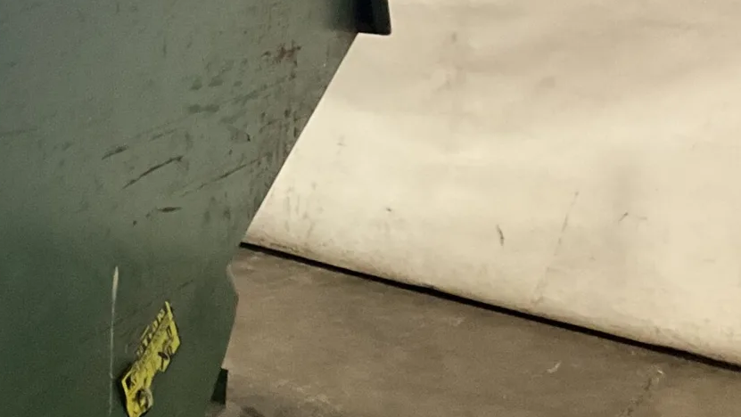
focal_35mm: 76
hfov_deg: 25.5
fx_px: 1494
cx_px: -106
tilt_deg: -15.8
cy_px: 208
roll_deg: +0.6
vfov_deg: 15.9
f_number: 1.8
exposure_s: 1/46
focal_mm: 3
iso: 320
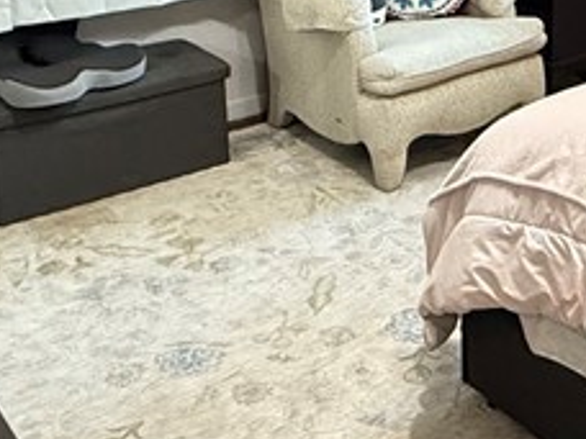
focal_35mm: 63
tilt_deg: -11.7
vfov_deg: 21.8
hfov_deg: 28.6
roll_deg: -1.8
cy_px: -72
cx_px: 599
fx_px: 1067
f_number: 2.2
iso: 640
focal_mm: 2.22
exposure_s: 1/60
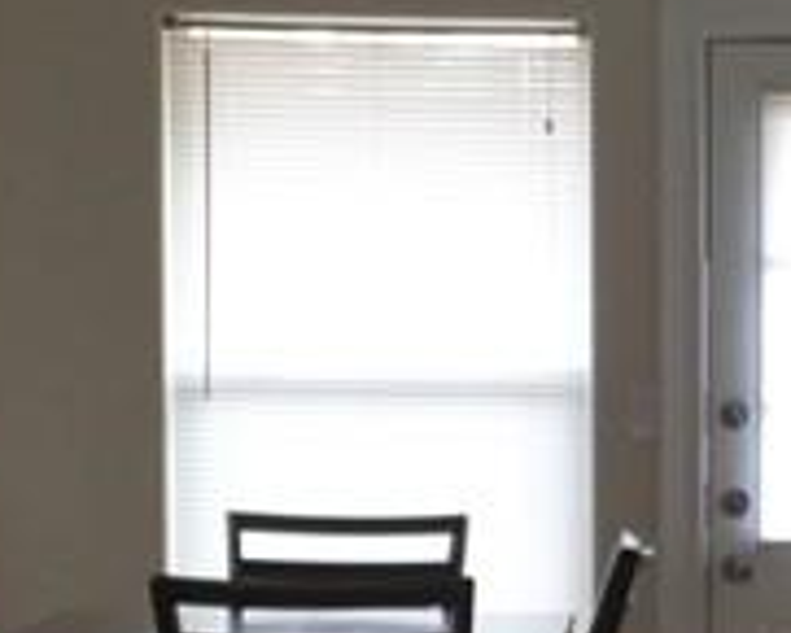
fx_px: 3748
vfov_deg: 9.6
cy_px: 624
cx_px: 983
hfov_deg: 11.8
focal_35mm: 160
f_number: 2.2
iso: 25
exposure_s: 1/31
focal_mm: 4.15
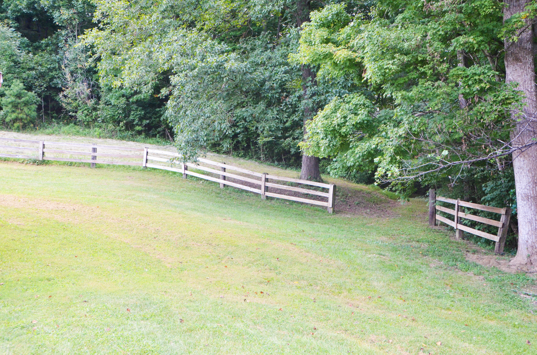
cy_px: 178
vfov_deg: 31.8
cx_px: 268
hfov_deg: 46.5
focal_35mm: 42
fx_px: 625
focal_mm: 28
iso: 1600
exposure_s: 1/250
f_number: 8
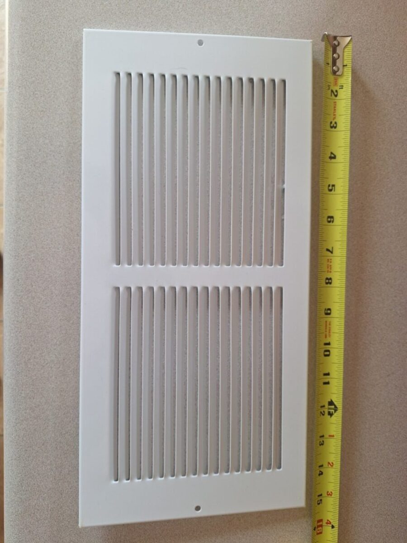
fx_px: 361
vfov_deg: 73.9
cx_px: 204
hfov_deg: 58.9
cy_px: 272
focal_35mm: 23
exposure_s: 1/60
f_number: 1.8
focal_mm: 5.54
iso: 64
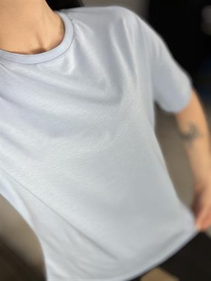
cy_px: 140
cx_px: 106
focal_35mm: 30
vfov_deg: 59.9
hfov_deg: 46.8
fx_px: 244
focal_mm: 2.69
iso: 25
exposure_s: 1/100
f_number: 1.9
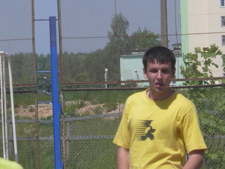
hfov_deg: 4.5
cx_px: 112
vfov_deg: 3.4
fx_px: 2840
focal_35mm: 437
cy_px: 84
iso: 100
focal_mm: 64.8
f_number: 7.1
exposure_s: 1/500
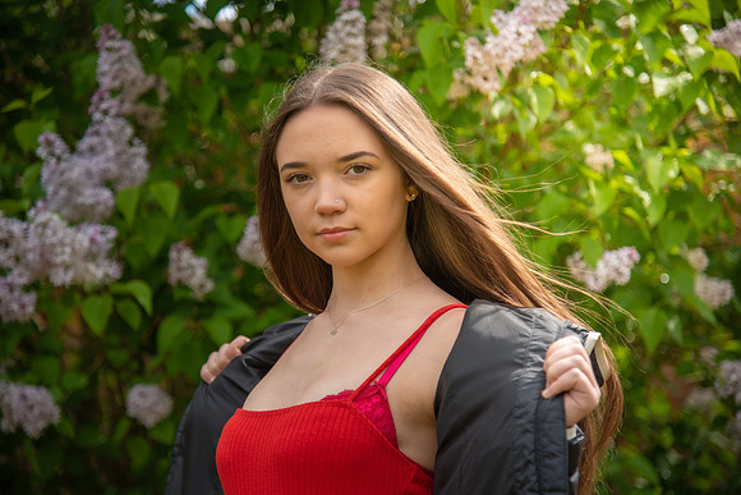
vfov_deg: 14.9
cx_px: 370
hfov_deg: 22.1
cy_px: 248
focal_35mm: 92
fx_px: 1894
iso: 400
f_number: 4
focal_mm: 92
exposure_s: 1/2000
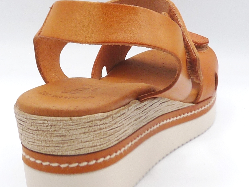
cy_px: 84
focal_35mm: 84
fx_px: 604
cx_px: 114
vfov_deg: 17.6
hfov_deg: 23.3
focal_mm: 4.8
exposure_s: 1/160
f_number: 4
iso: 100
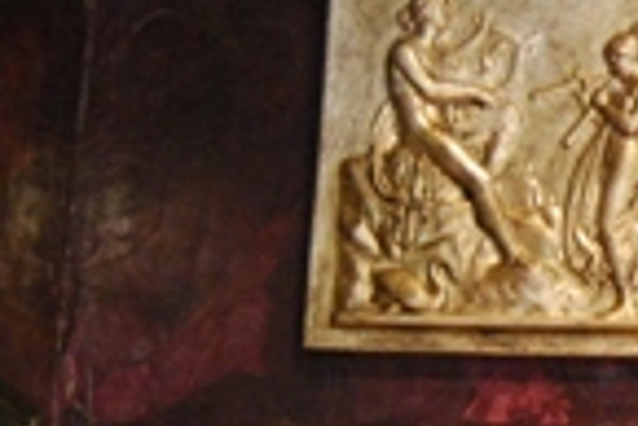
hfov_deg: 13.0
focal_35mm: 149
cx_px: 946
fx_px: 2643
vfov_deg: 9.2
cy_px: 299
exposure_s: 1/13
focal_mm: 24
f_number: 4
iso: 1600
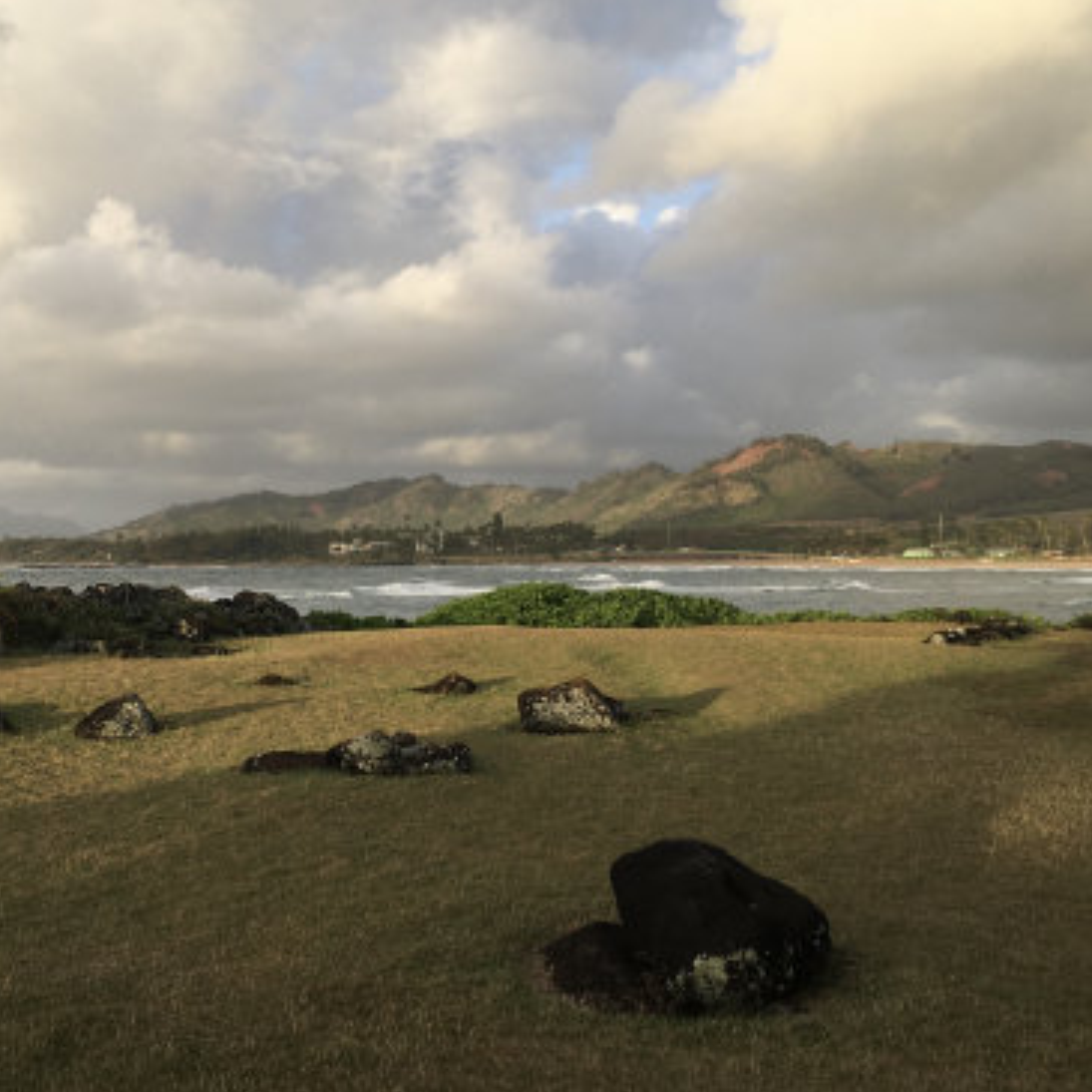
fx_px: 1535
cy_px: 489
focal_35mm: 43
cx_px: 359
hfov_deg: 38.7
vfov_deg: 39.1
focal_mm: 4.15
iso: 25
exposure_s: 1/523
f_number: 2.2
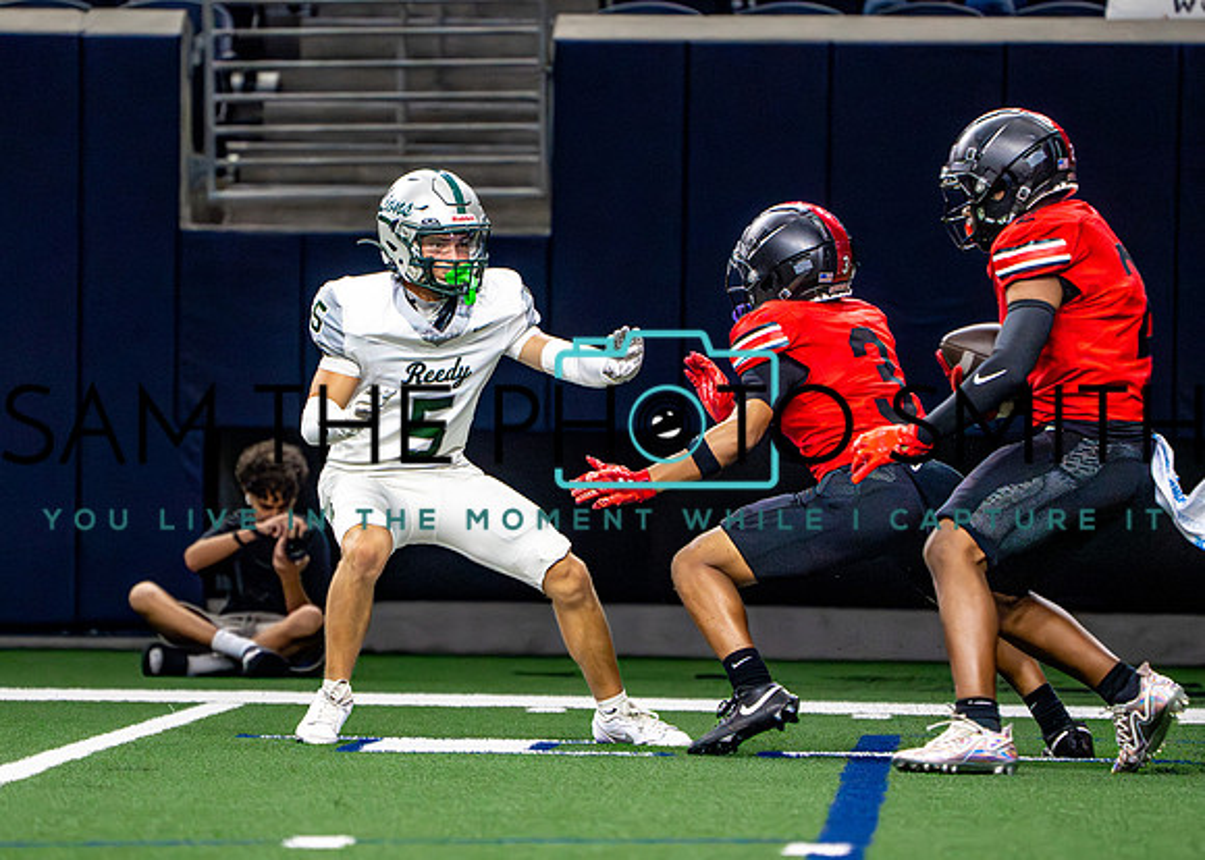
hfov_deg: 3.8
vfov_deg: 2.7
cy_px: 451
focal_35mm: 525
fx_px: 17966
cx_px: 458
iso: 8000
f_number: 5.6
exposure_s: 1/1000
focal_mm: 352
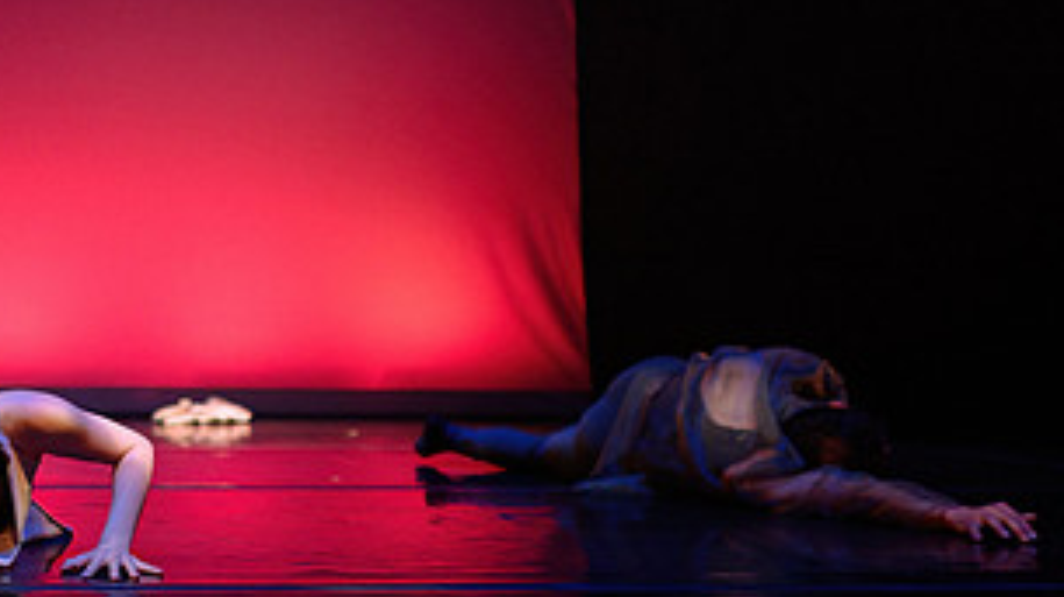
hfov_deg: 37.7
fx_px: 1494
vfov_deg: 22.5
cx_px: 203
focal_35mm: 53
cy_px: 213
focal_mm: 24
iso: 1000
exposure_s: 1/400
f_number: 1.4
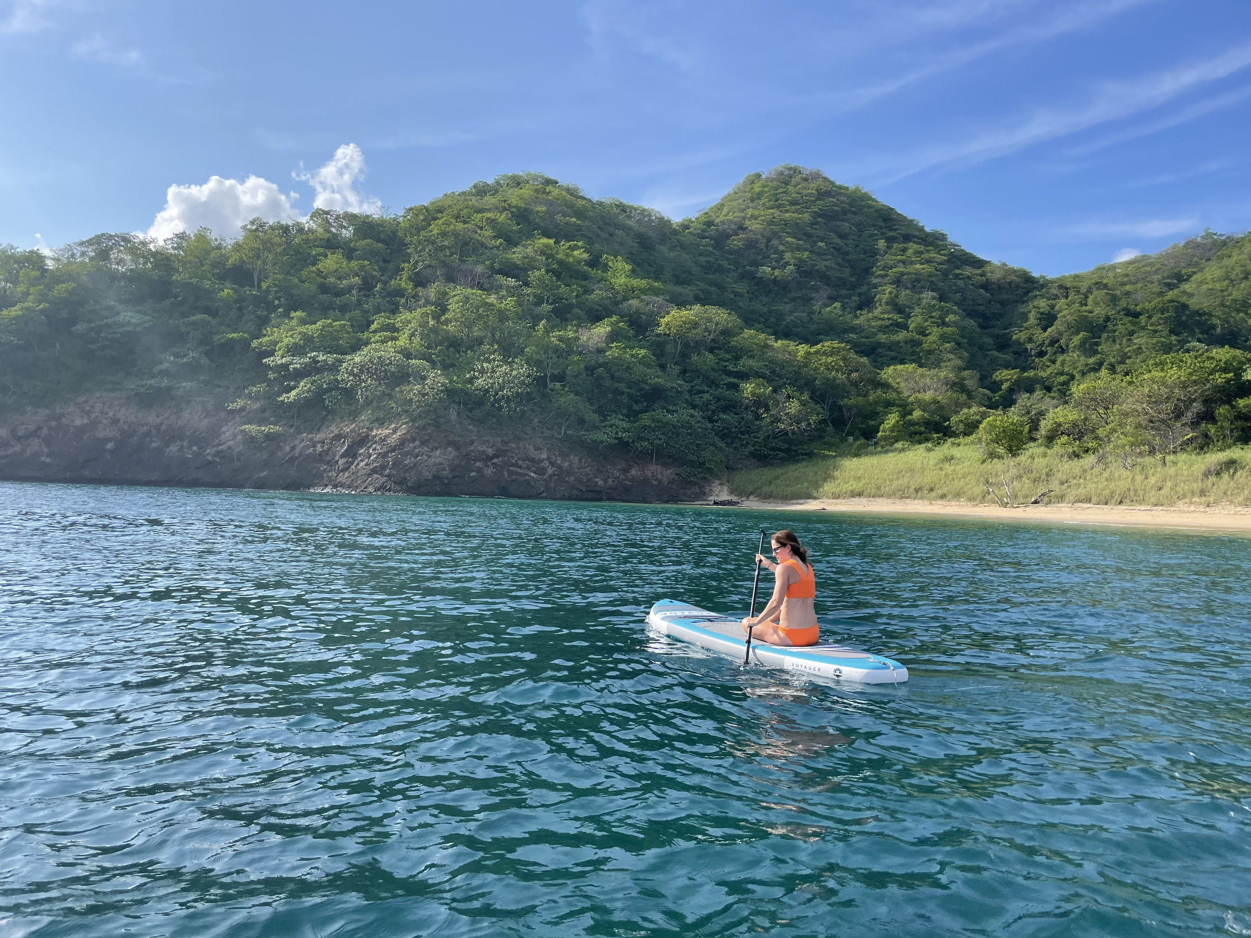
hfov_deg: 67.3
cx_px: 626
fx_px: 940
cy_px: 469
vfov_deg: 53.1
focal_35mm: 26
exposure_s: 1/2747
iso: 32
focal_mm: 4.2
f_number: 1.6
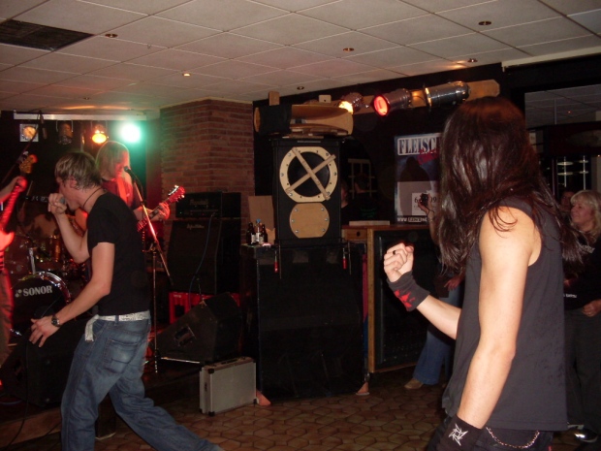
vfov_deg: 37.7
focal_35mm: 38
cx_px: 300
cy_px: 226
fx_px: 660
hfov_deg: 49.0
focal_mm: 6.3
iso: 200
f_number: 2.8
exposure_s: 1/45
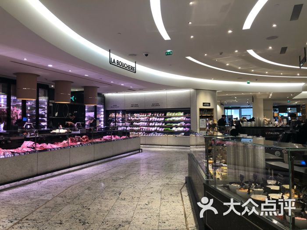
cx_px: 154
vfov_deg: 49.7
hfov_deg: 63.4
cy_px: 115
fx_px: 248
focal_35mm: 28
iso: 32
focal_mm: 4
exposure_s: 1/33
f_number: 1.8
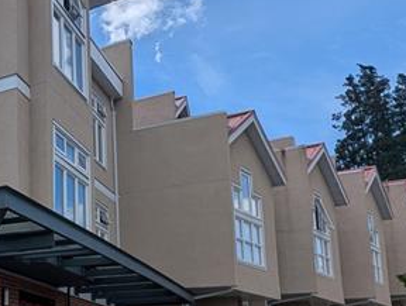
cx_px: -155
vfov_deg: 30.2
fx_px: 540
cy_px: 276
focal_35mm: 46
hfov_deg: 30.1
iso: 48
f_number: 2.2
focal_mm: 1.95
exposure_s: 1/5319
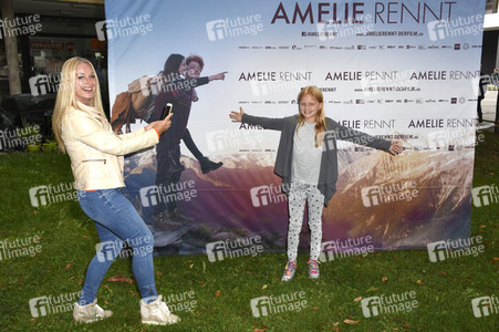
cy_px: 166
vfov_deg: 36.8
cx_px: 250
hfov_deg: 53.2
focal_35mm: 36
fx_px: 499
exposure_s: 1/160
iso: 320
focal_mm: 24
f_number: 6.3
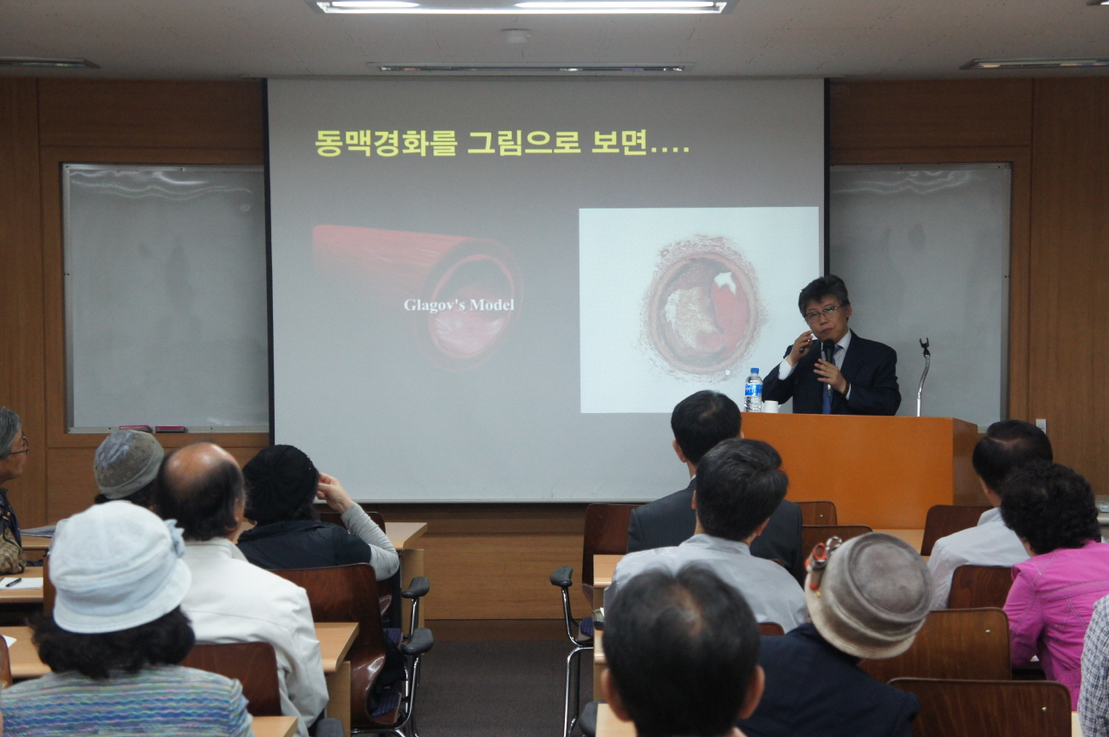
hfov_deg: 29.3
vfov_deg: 19.7
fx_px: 2124
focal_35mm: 69
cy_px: 368
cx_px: 554
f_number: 5
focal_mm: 46
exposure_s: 1/80
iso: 1250
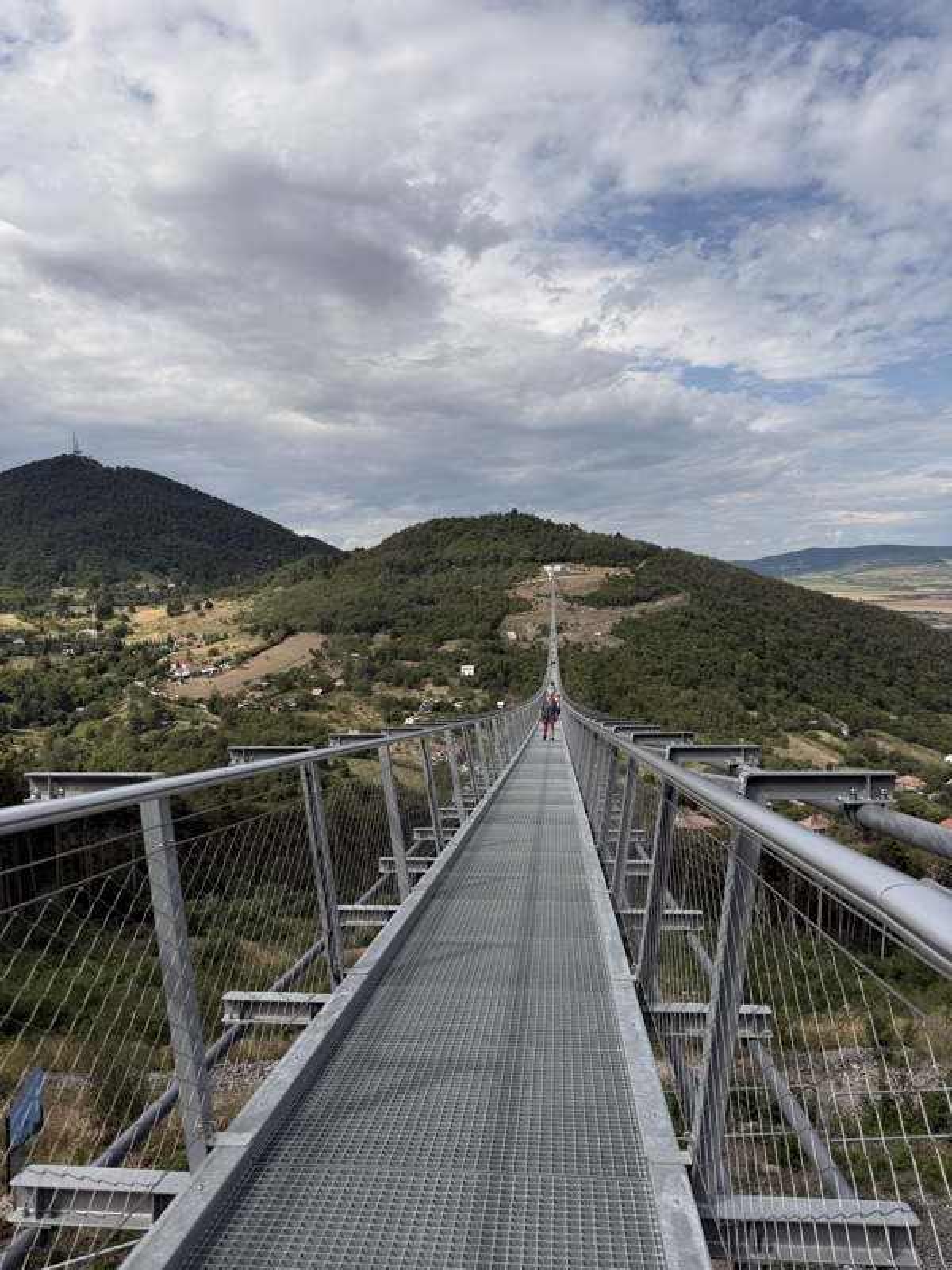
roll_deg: +2.5
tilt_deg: -5.0
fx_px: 880
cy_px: 635
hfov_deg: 56.8
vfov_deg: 71.6
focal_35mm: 24
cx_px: 476
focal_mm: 6.76
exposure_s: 1/7353
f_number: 1.78
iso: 80
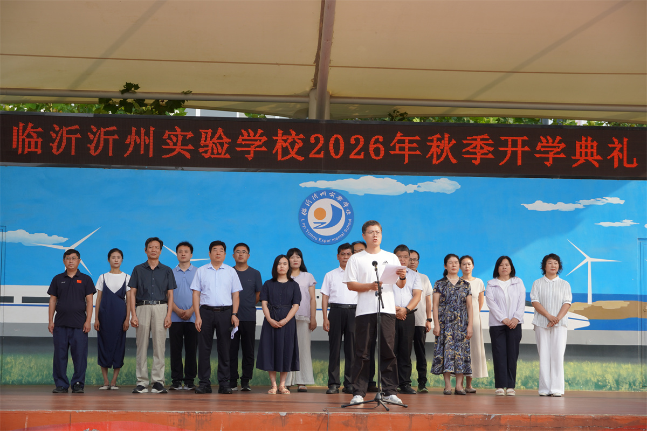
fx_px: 1348
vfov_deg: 18.2
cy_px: 216
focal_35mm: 75
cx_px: 324
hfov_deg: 27.0
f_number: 5
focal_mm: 50
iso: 100
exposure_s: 1/160
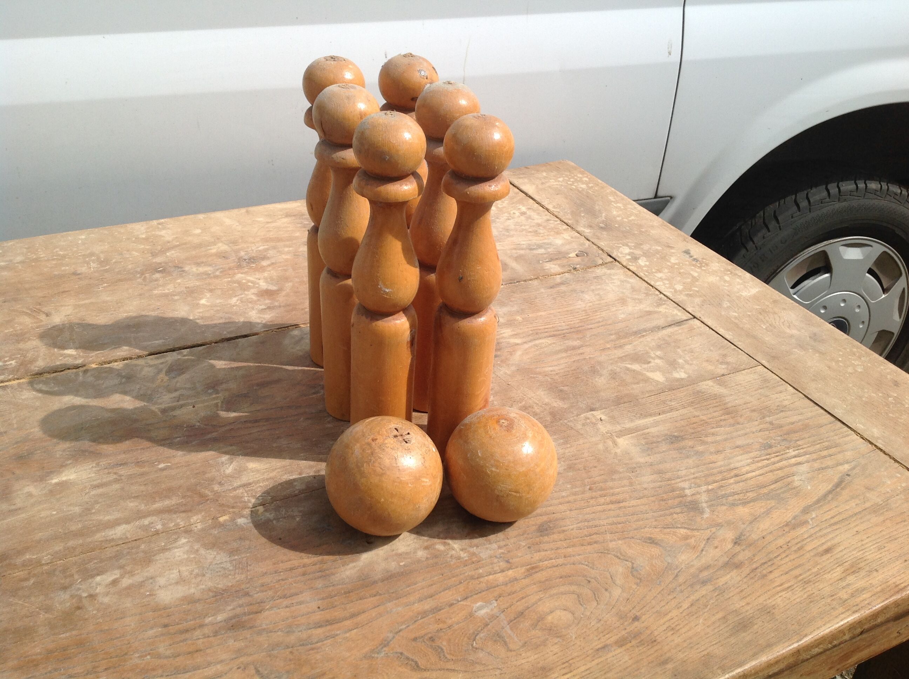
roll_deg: -1.9
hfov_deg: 52.7
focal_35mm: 35
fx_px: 918
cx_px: 454
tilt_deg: -30.0
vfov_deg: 40.6
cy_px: 340
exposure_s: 1/2160
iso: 50
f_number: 2.4
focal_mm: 4.28
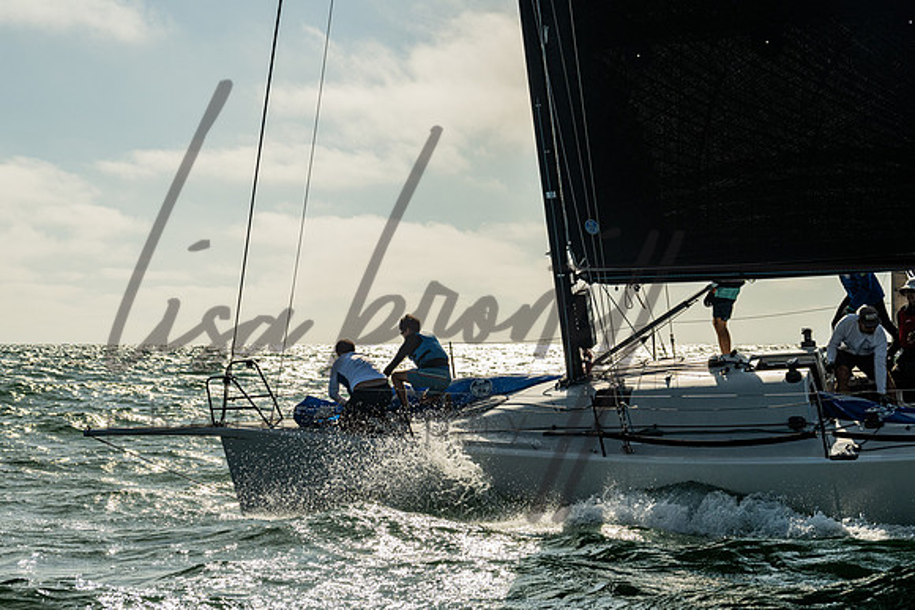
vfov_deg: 18.3
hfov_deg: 27.1
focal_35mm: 75
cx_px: 407
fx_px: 1898
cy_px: 280
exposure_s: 1/1600
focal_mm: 66
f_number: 6.3
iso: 250
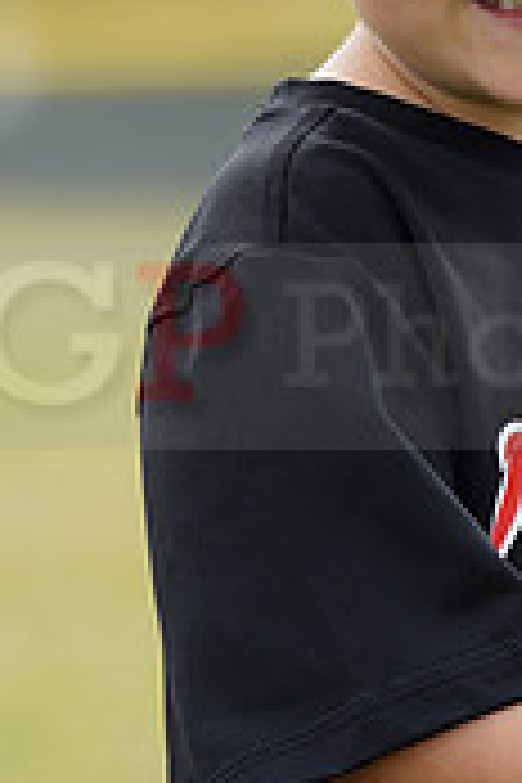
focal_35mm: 665
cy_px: 306
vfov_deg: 3.1
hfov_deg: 2.1
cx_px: 610
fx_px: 14463
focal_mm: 200
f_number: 5.6
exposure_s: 1/250
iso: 100
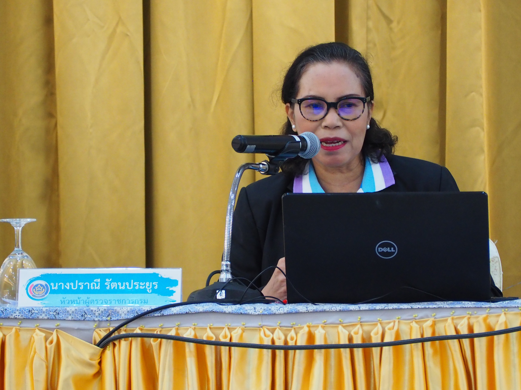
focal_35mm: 290
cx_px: 260
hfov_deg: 6.8
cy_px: 195
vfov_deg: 5.1
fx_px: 4365
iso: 1600
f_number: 5.6
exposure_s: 1/30
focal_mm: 145
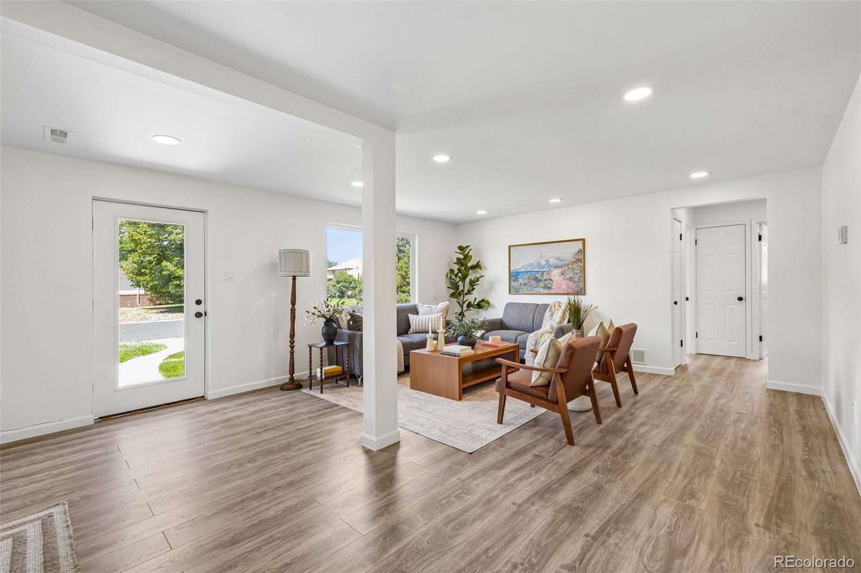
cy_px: 286
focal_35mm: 15
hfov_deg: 100.4
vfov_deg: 77.3
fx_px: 359
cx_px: 430
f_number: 8
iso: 800
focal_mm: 10
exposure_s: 1/15
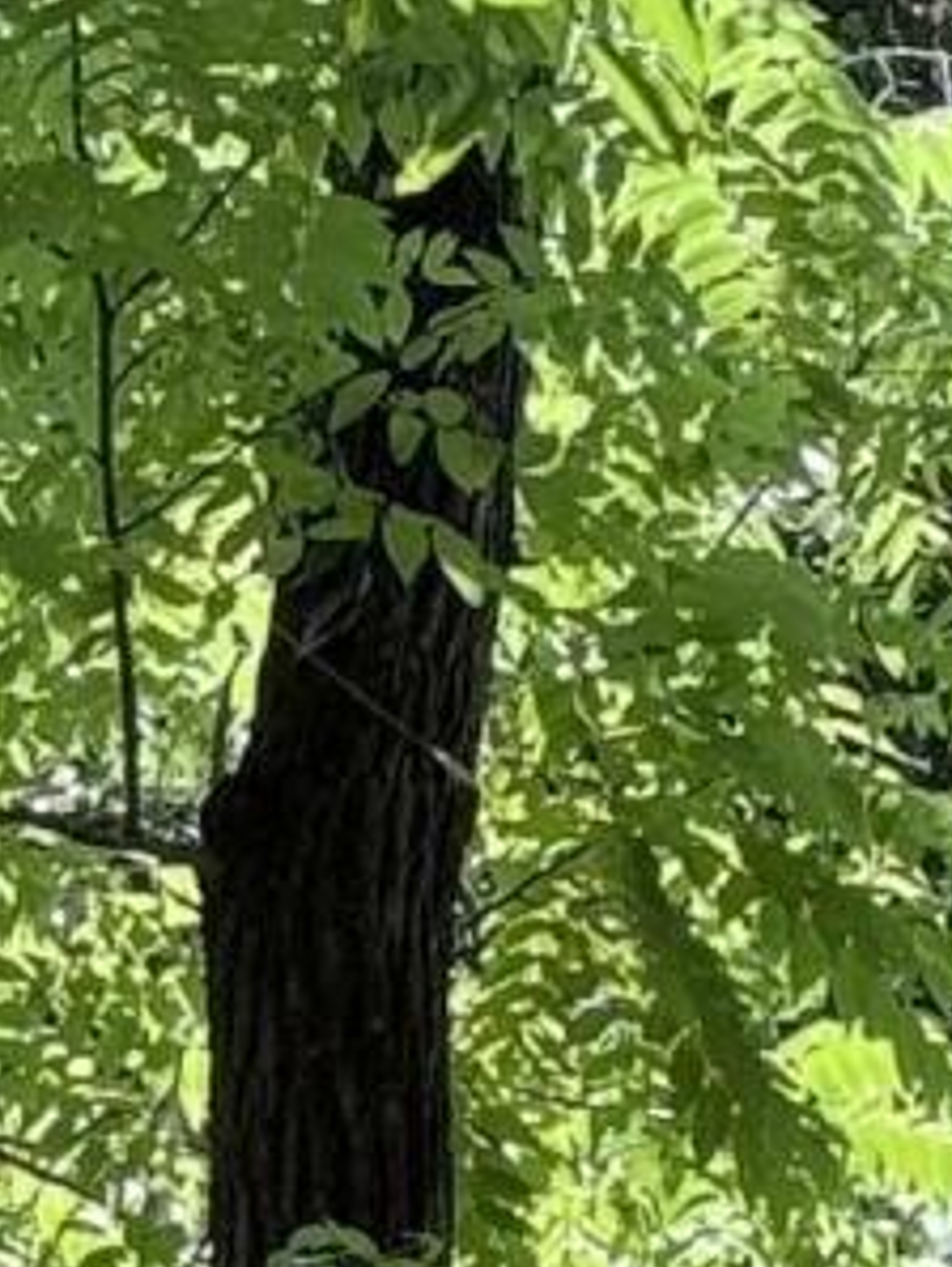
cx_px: 1279
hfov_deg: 4.6
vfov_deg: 5.9
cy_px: 2955
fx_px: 11791
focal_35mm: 322
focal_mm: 6.76
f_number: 1.78
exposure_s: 1/396
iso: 64
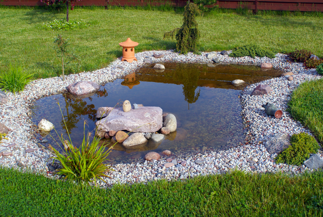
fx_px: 404
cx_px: 162
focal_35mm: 45
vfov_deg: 29.9
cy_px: 108
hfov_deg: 43.6
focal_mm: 30
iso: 100
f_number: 8
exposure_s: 1/125
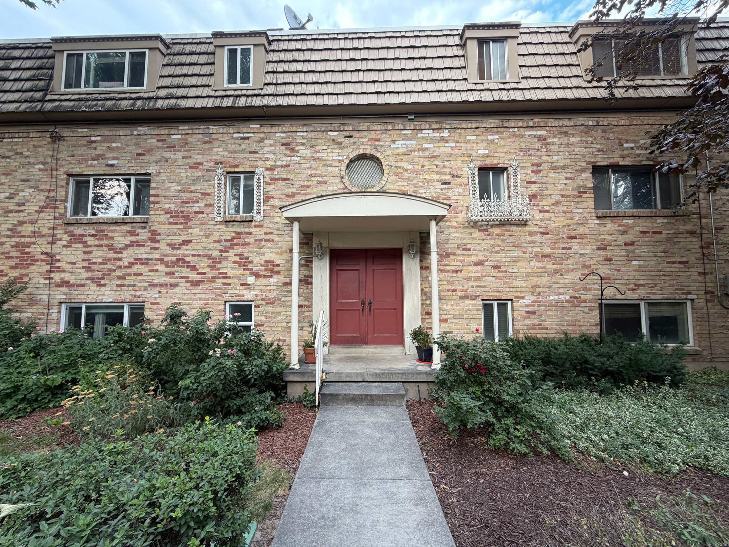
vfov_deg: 85.7
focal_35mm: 14
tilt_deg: +3.7
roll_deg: +0.2
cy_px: 274
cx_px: 364
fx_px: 295
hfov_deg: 102.1
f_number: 2.2
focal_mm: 2.22
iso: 100
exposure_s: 1/121
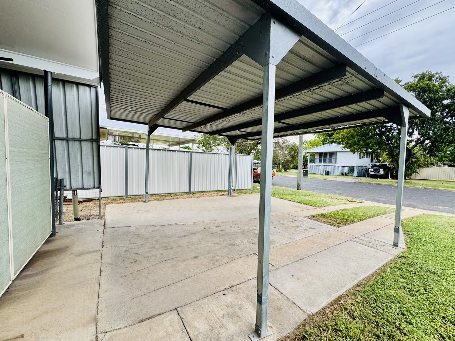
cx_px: 228
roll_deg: -0.7
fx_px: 184
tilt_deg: -2.4
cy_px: 170
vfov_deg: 85.7
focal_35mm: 14
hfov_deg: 102.1
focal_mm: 2.22
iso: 40
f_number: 2.2
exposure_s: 1/390
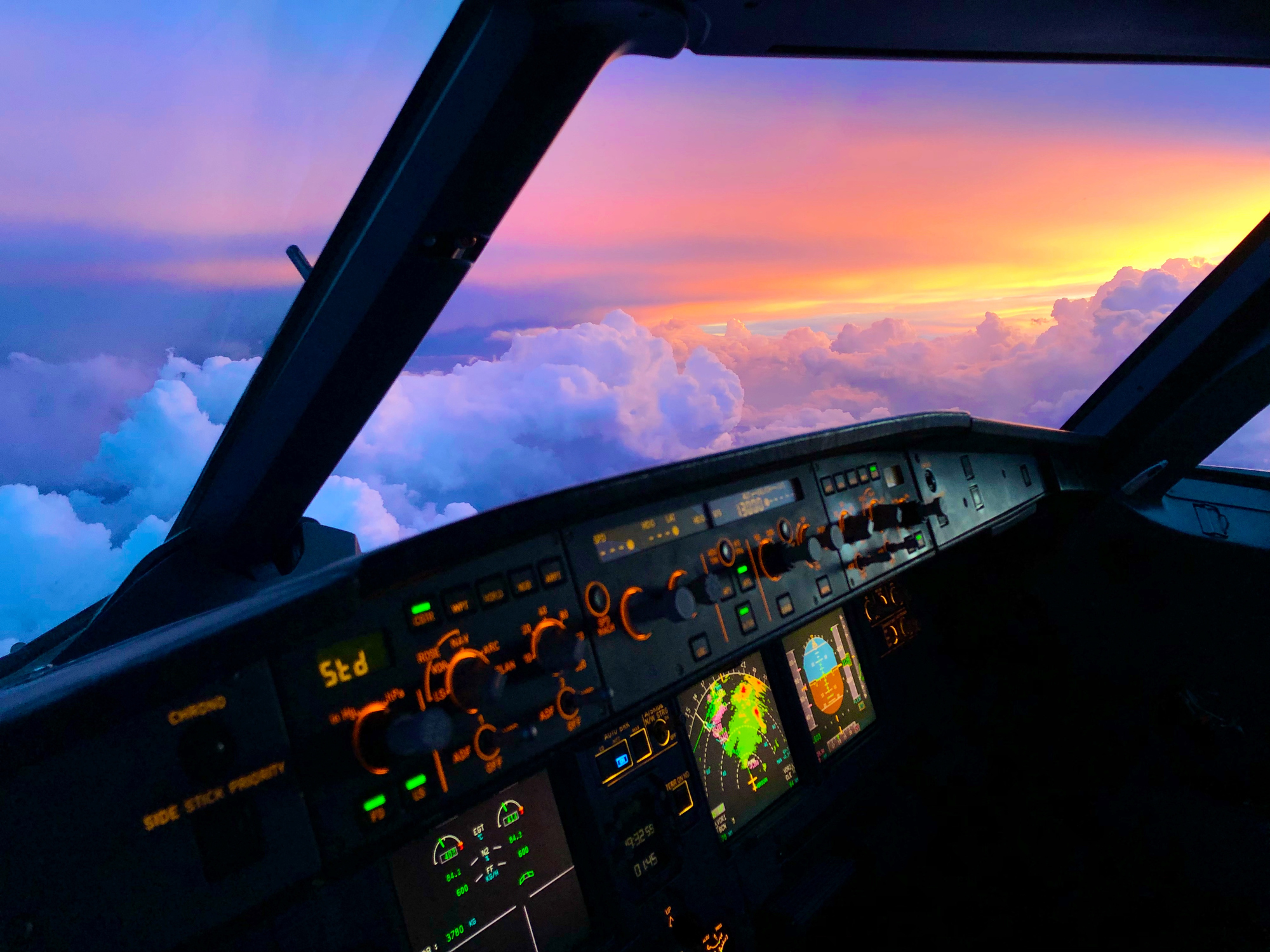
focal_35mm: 28
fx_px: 1027
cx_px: 635
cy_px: 476
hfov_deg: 63.4
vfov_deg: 49.7
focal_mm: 4
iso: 25
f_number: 1.8
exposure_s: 1/33
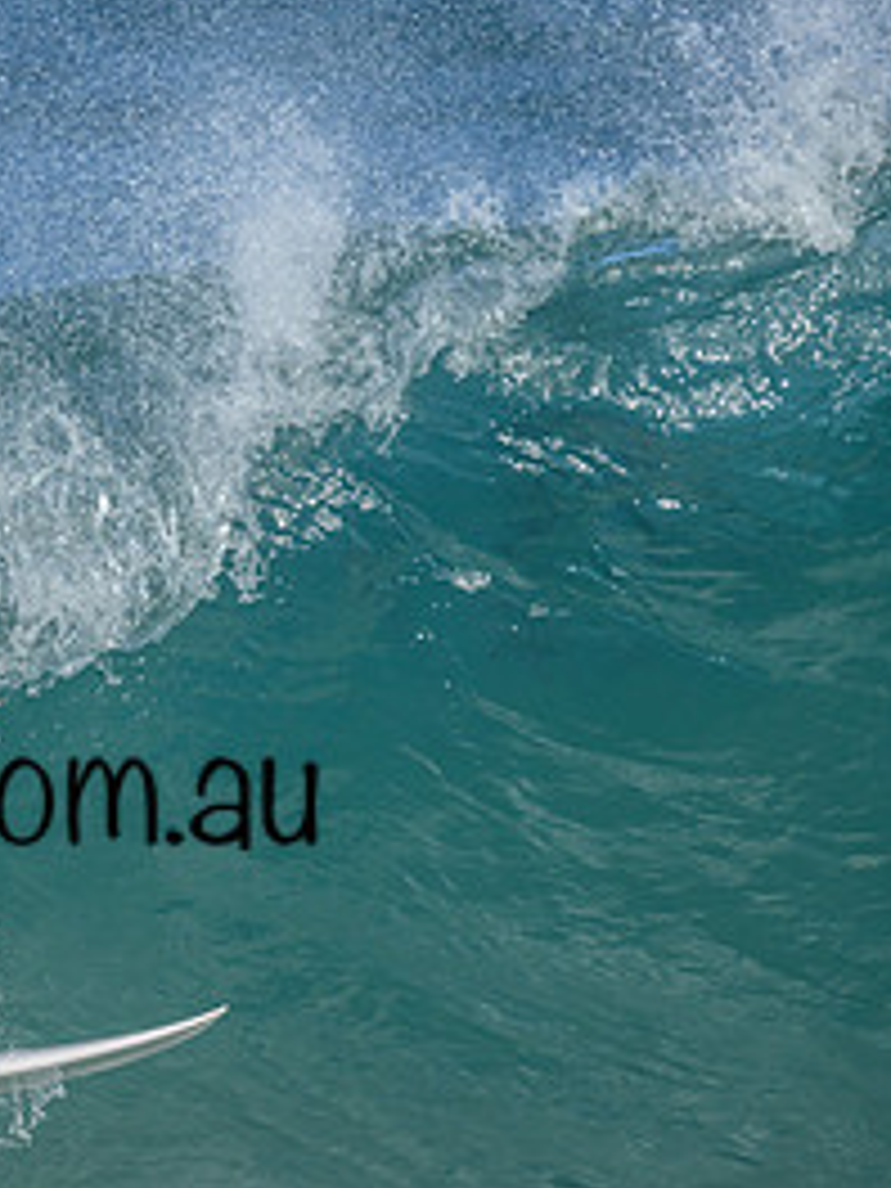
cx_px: -158
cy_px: 740
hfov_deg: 0.9
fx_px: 58000
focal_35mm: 1690
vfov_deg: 1.2
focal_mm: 800
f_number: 6.3
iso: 280
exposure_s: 1/2000
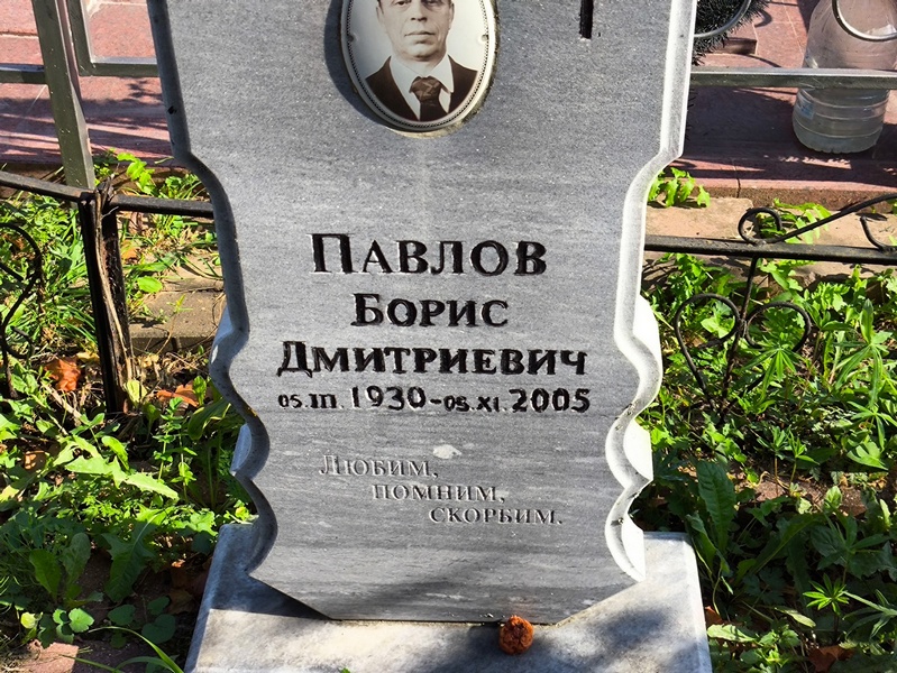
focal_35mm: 50
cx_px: 448
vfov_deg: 29.1
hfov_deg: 38.2
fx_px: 1296
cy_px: 336
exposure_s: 1/601
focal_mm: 4.71
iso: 50
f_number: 1.7
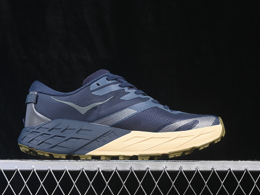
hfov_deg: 23.8
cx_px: 118
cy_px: 98
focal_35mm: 82
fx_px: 616
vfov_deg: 18.0
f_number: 6.3
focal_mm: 50
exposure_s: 1/60
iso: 160
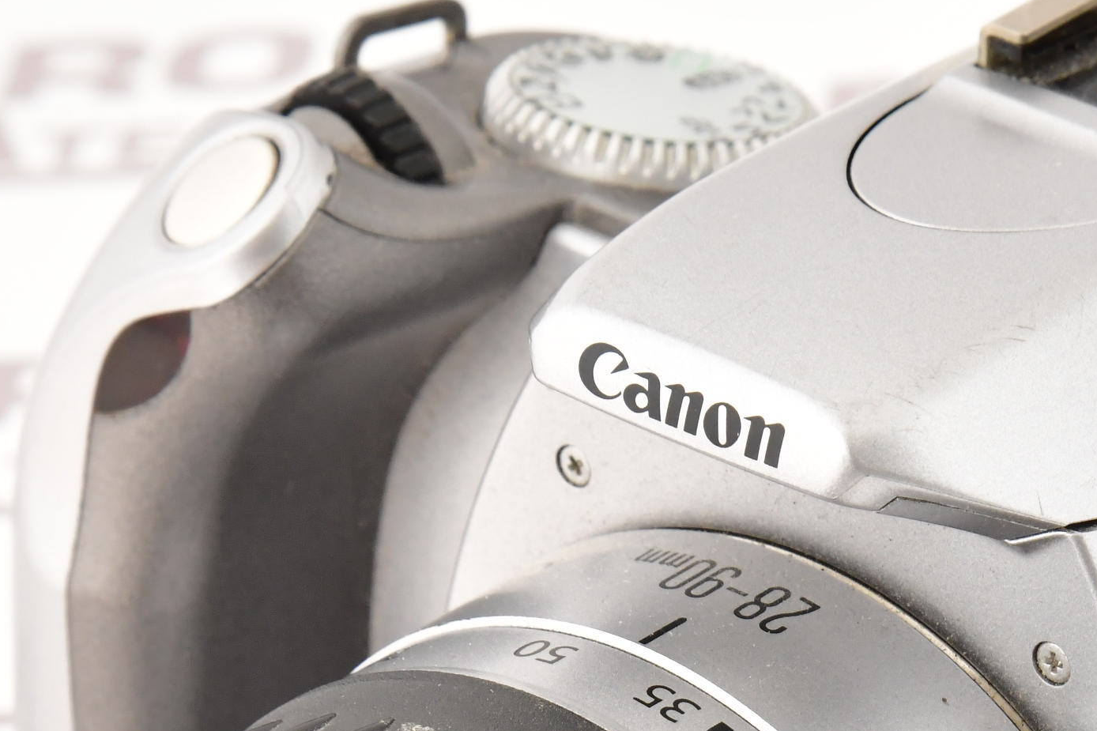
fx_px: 10877
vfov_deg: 3.8
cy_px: 951
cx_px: 890
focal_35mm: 357
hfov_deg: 5.8
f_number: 13
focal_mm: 120
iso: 1600
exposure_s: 1/125
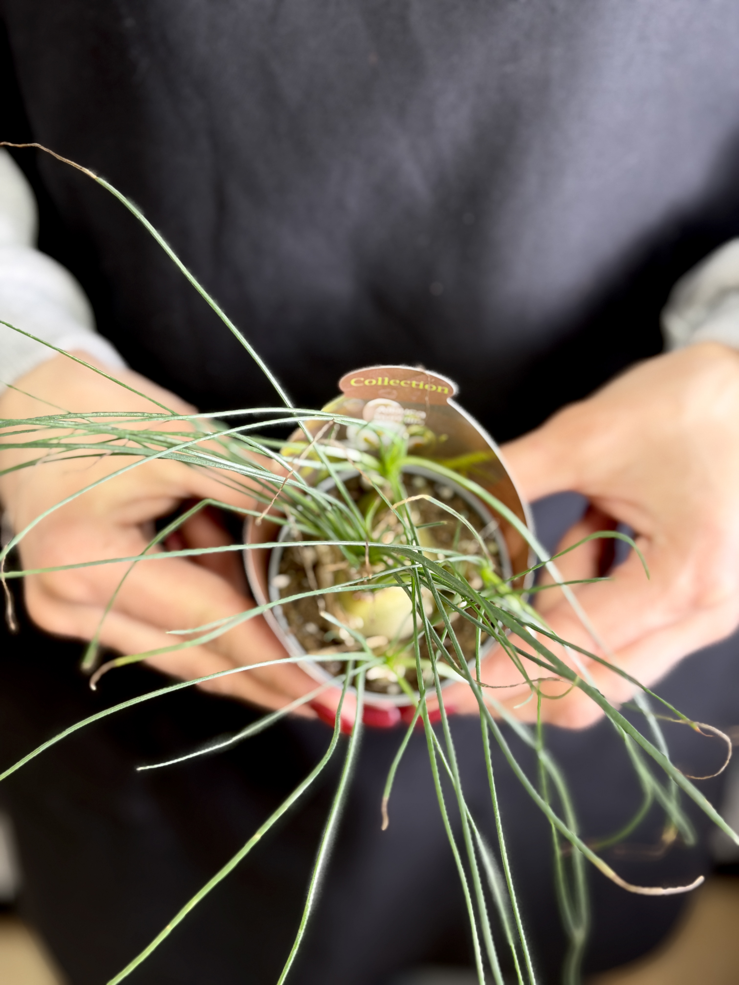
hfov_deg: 30.3
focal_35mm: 48
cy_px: 492
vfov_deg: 39.7
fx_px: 1366
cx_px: 370
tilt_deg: -45.0
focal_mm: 6.76
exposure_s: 1/60
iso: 100
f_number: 1.78
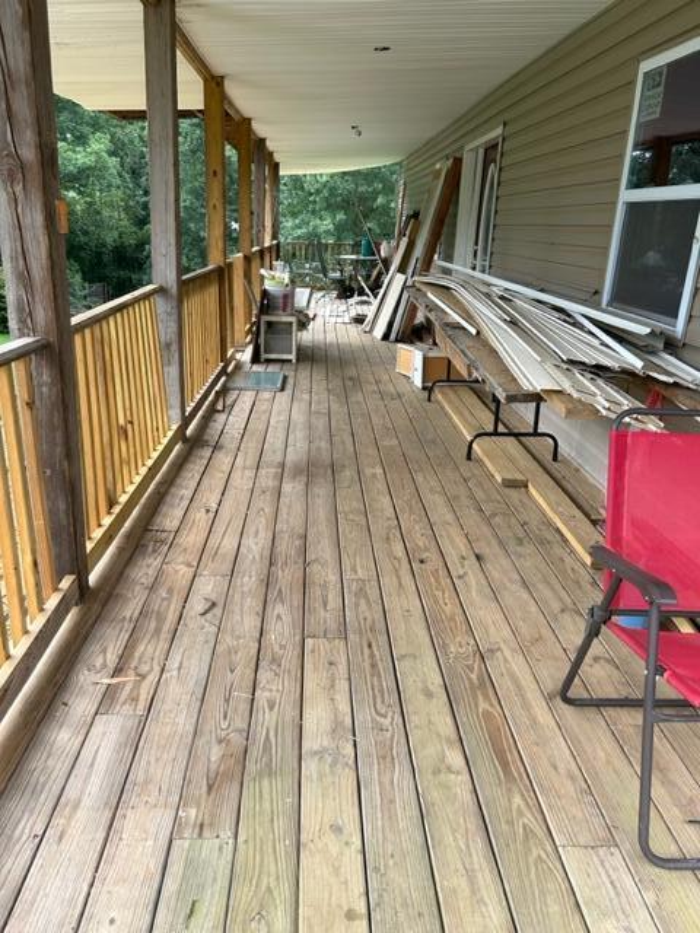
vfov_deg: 67.3
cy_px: 466
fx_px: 701
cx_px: 350
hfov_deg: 53.1
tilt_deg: -19.2
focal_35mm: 26
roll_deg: -2.1
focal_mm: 5.7
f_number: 1.5
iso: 50
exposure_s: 1/502
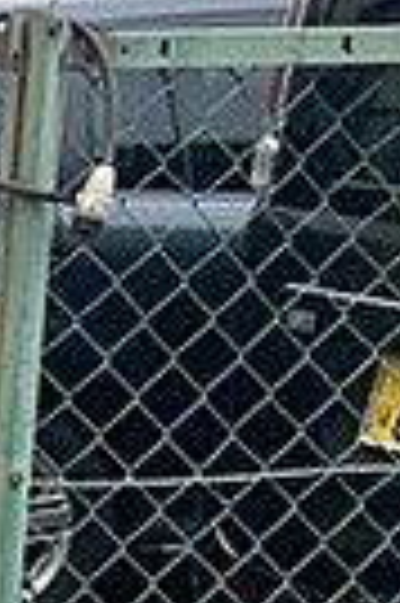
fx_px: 2022
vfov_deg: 16.8
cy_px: 518
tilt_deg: -11.7
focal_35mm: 121
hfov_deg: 8.7
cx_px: -908
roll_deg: +0.9
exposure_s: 1/587
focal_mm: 4.2
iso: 32
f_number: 1.6
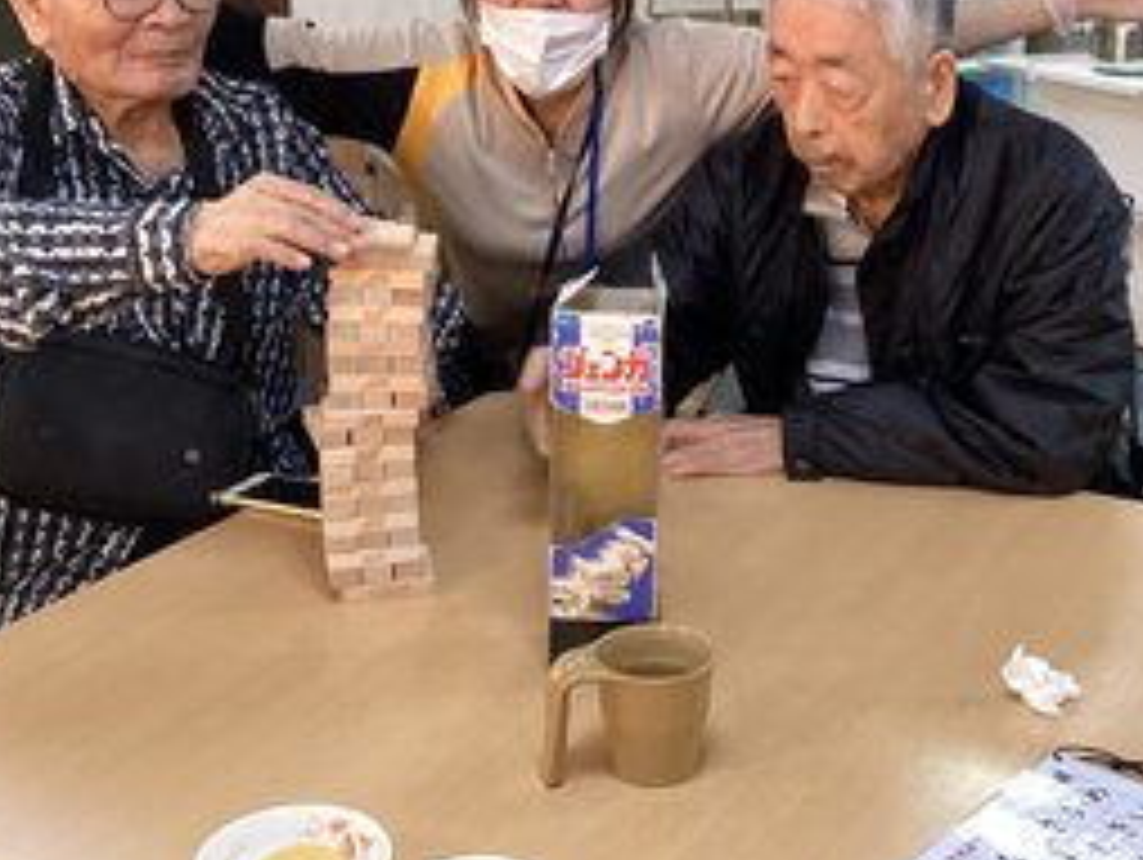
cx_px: 662
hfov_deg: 34.8
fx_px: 1818
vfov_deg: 26.1
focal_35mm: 55
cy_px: 167
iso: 200
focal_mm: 3.3
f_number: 2.4
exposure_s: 1/60
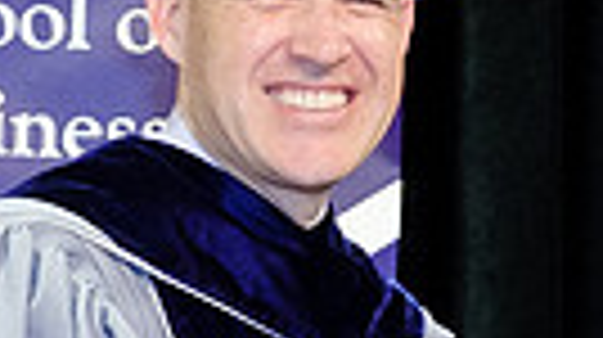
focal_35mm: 278
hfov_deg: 7.8
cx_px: 497
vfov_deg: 4.3
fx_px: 4440
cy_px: 727
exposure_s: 1/125
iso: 1600
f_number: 4
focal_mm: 19.4
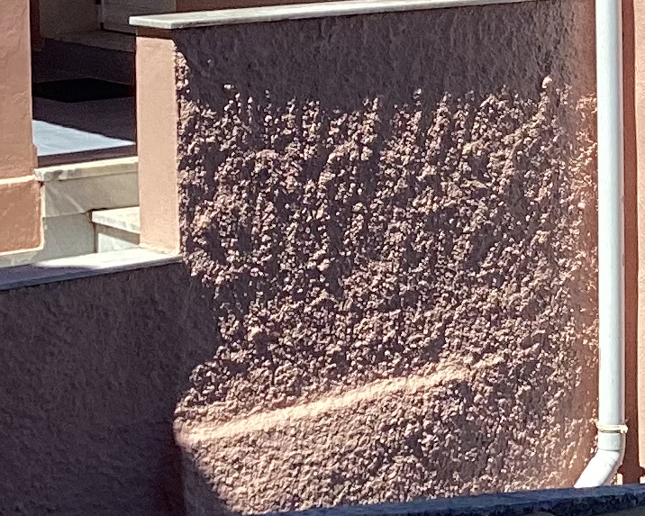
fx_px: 2635
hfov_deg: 13.5
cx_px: 820
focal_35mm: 138
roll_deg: +0.8
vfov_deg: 11.0
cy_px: -103
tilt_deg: -2.3
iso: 25
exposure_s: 1/1072
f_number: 2.4
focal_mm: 3.3
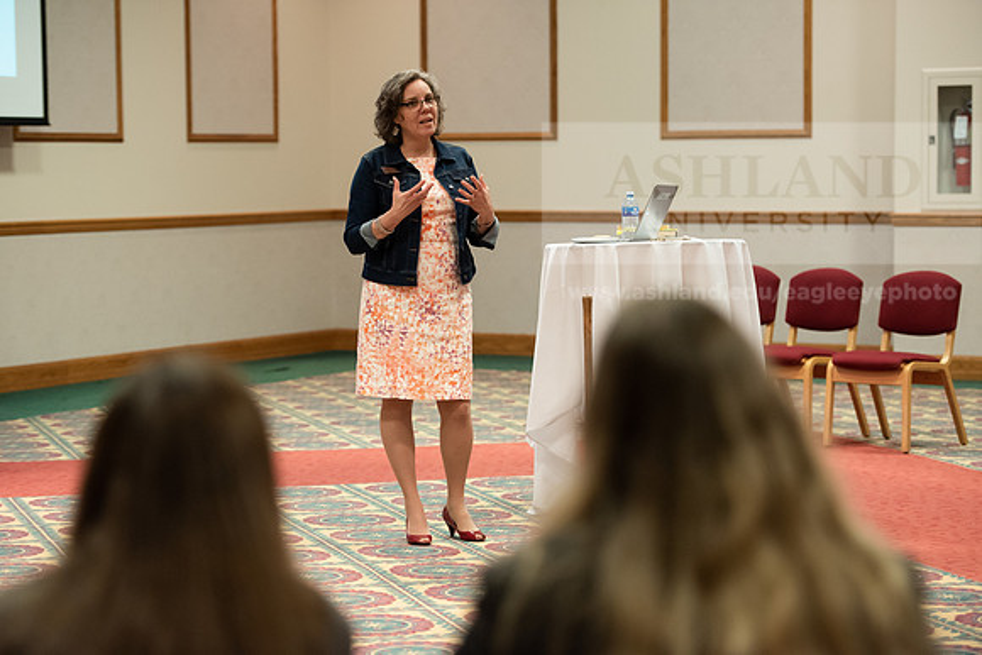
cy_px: 328
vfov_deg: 13.7
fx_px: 2728
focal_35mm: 100
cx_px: 491
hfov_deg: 20.4
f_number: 3.2
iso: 2500
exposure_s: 1/200
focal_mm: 100
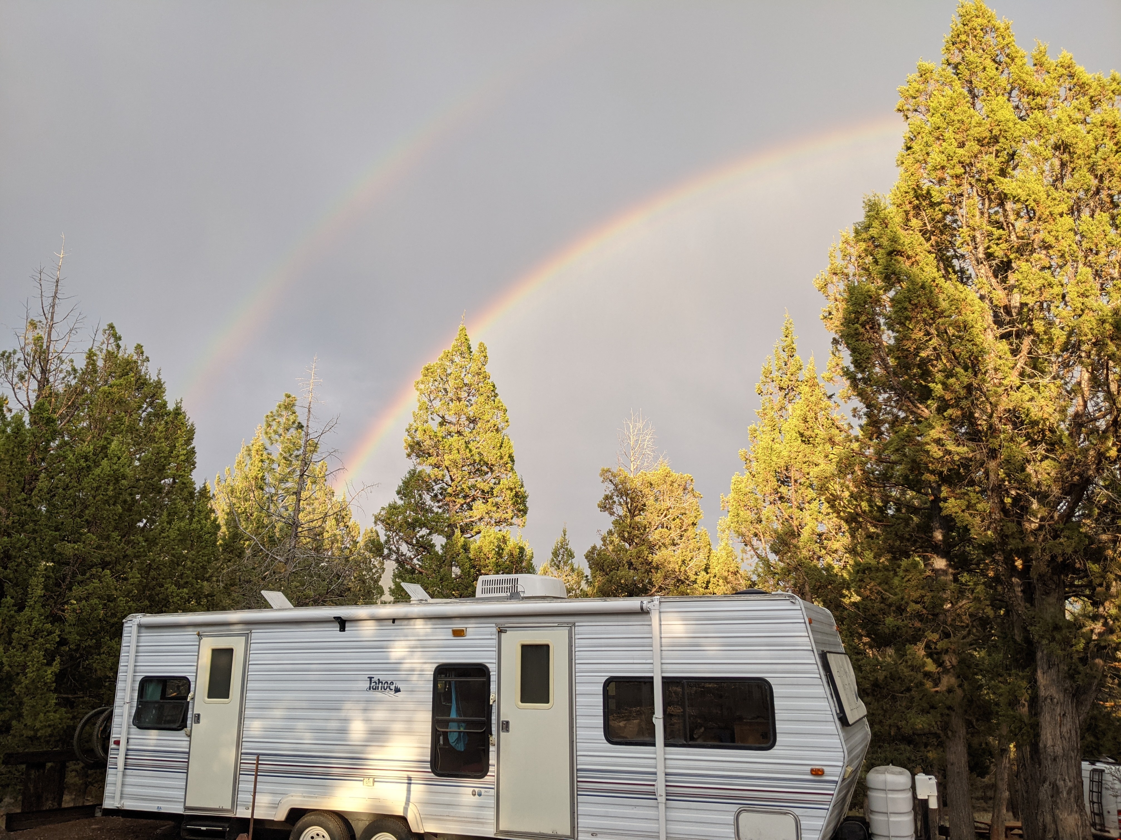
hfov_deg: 65.3
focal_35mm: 27
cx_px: 560
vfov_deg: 51.4
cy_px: 420
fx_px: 874
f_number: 1.8
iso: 54
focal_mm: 4.44
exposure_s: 1/427
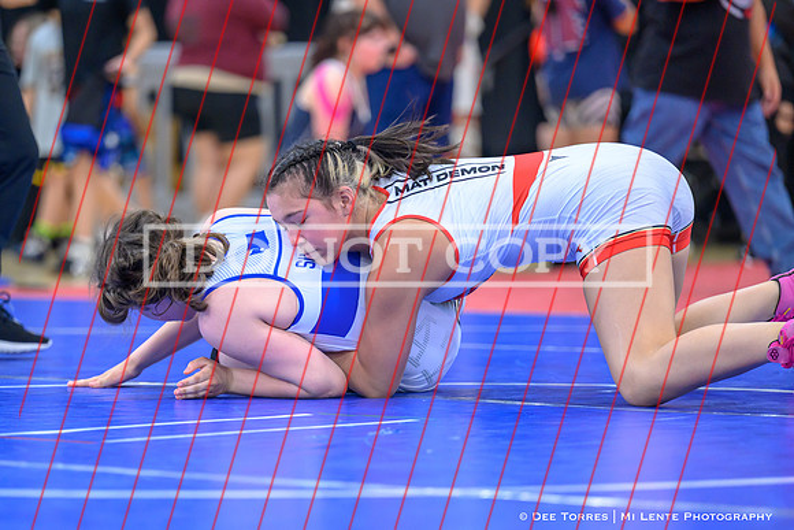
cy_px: 330
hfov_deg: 10.1
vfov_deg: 6.8
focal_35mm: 203
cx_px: 293
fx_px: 4480
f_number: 2.8
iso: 2200
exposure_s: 1/800
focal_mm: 160
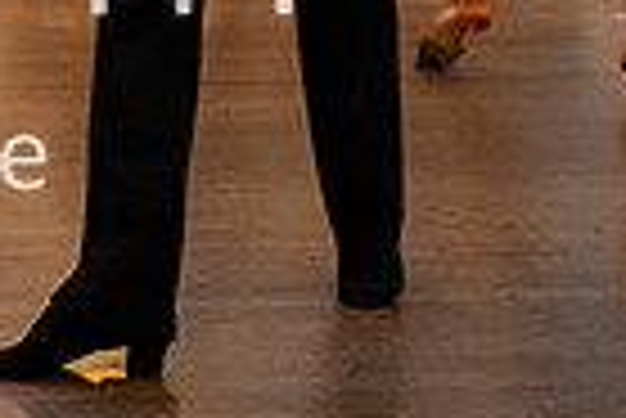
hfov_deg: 12.0
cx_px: -440
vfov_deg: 8.5
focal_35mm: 159
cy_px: -185
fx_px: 2768
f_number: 2.2
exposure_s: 1/500
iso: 6400
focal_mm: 35
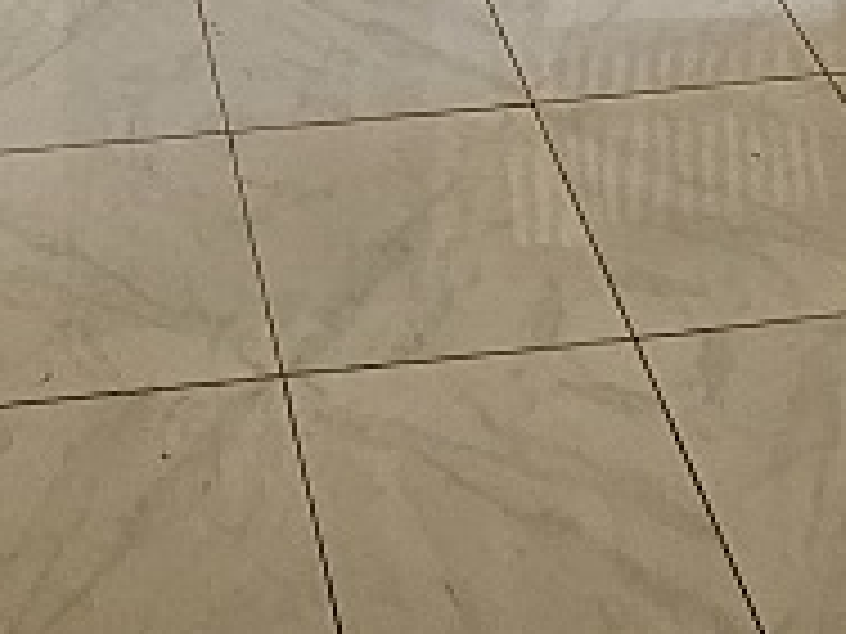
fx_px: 2028
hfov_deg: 23.2
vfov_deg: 10.9
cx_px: 176
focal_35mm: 83
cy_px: -1308
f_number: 2.2
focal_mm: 2.2
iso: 100
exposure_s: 1/71
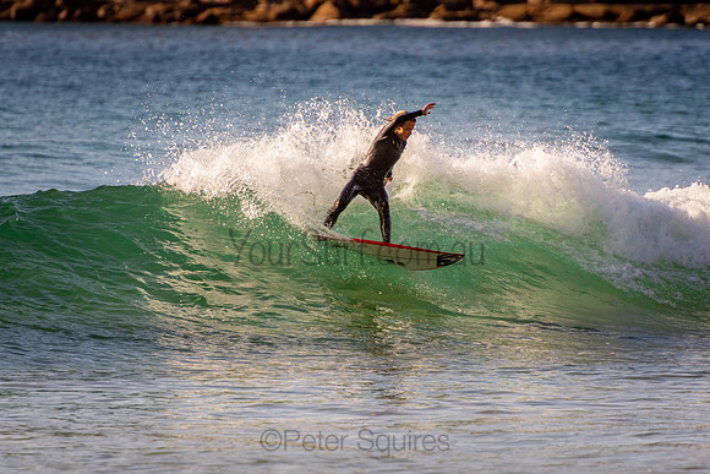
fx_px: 11836
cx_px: 355
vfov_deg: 2.3
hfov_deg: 3.4
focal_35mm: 600
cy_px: 237
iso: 640
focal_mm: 400
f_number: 5.6
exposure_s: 1/2000
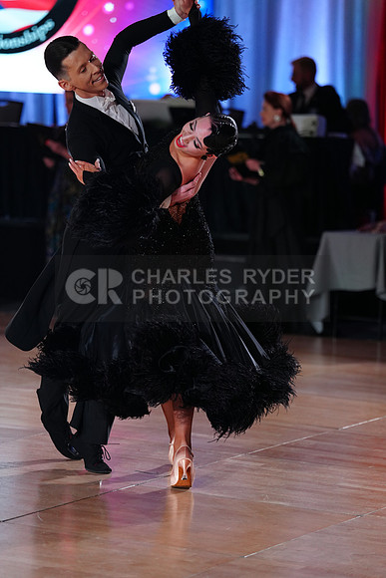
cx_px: 193
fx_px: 2234
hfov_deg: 9.9
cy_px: 289
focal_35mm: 139
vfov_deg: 14.8
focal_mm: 139
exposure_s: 1/500
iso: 1600
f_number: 2.8
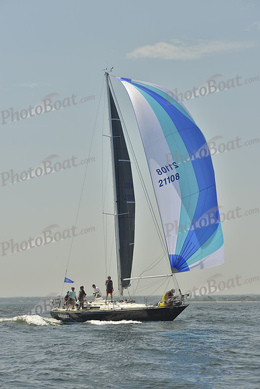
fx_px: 974
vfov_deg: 22.6
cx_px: 130
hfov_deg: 15.2
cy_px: 194
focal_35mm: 90
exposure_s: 1/1250
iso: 200
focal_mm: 90
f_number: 8
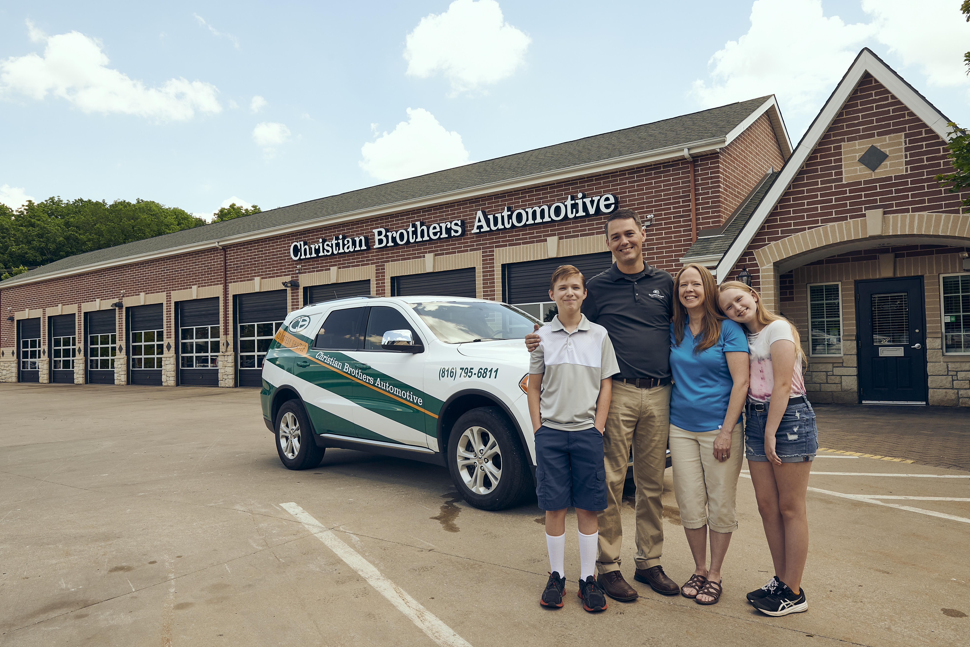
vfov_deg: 51.3
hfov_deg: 71.5
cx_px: 479
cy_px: 323
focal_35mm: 25
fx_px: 674
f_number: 11
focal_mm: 24
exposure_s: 1/200
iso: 250
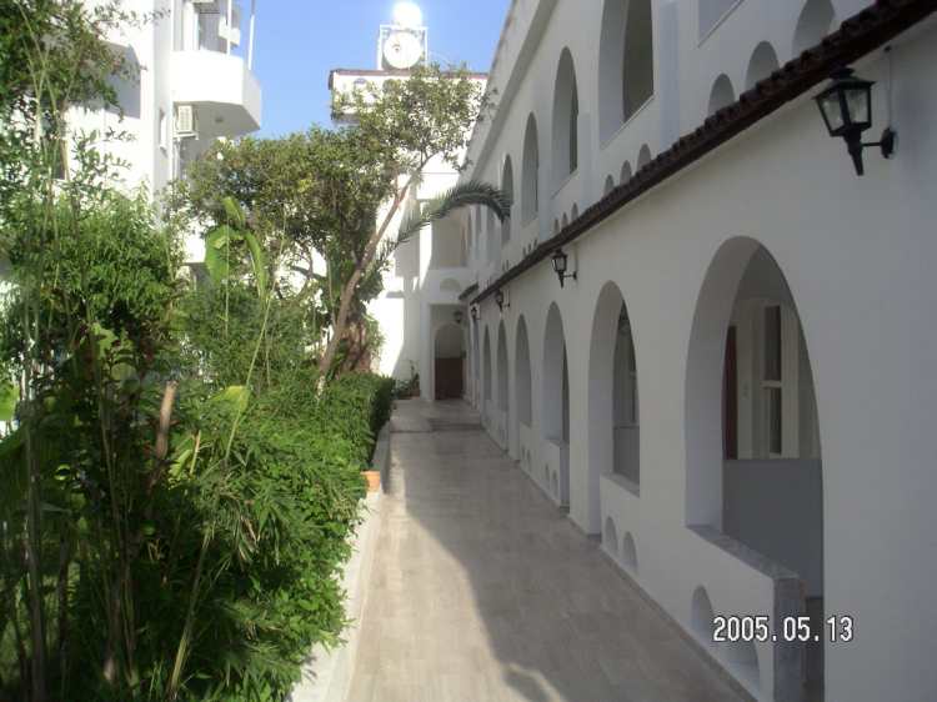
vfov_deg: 37.7
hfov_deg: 49.0
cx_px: 468
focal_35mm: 38
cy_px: 351
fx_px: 1028
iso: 160
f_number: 6.6
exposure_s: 1/380
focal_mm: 6
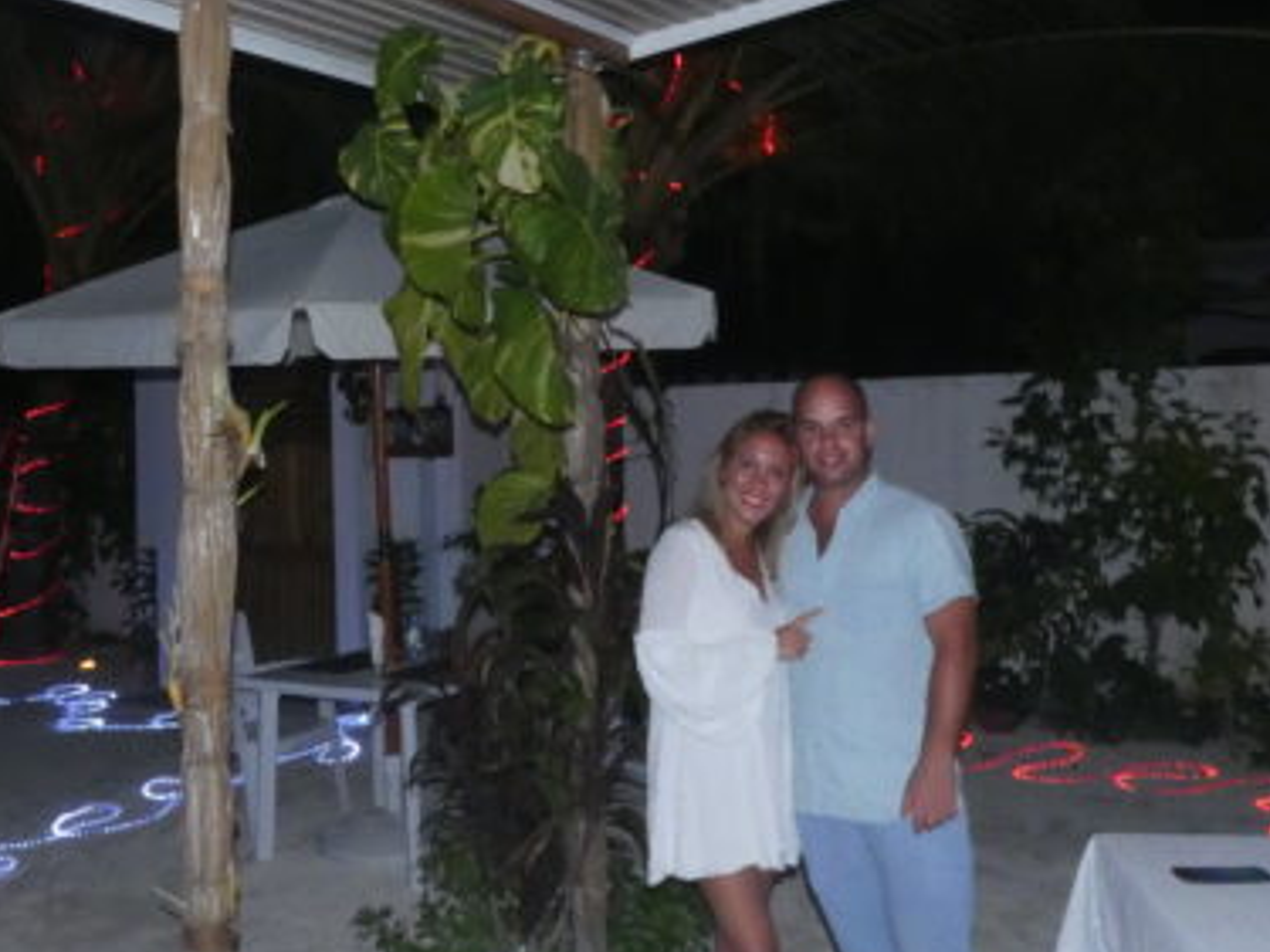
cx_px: 471
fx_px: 1504
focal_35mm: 41
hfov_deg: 45.4
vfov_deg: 35.0
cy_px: 400
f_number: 6.3
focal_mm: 3.6
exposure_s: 1/60
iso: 800
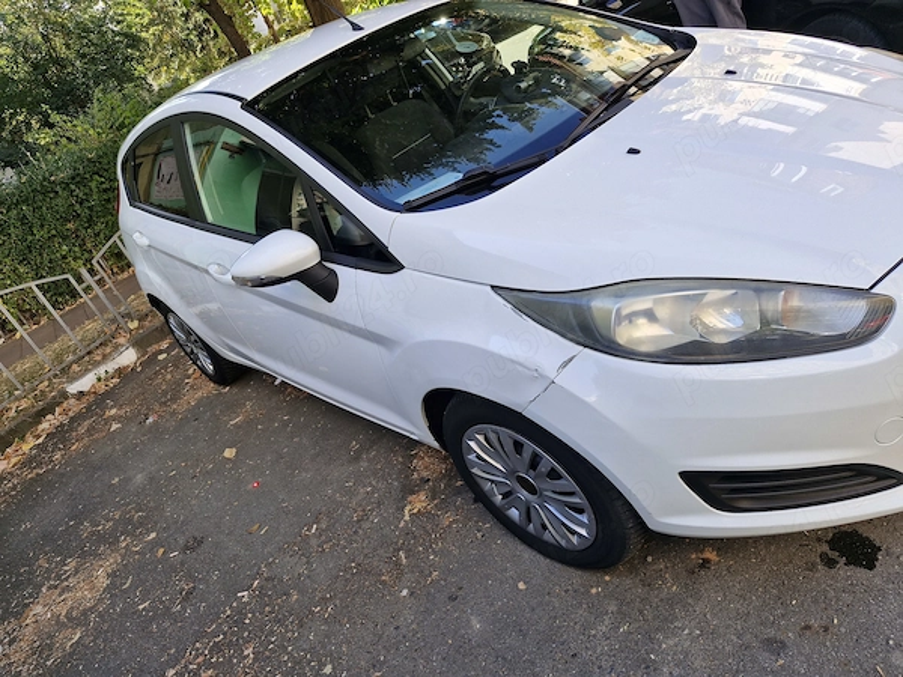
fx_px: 600
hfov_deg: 73.9
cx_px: 452
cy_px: 338
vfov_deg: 58.9
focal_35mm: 23
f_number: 1.8
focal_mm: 5.54
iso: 50
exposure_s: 1/279
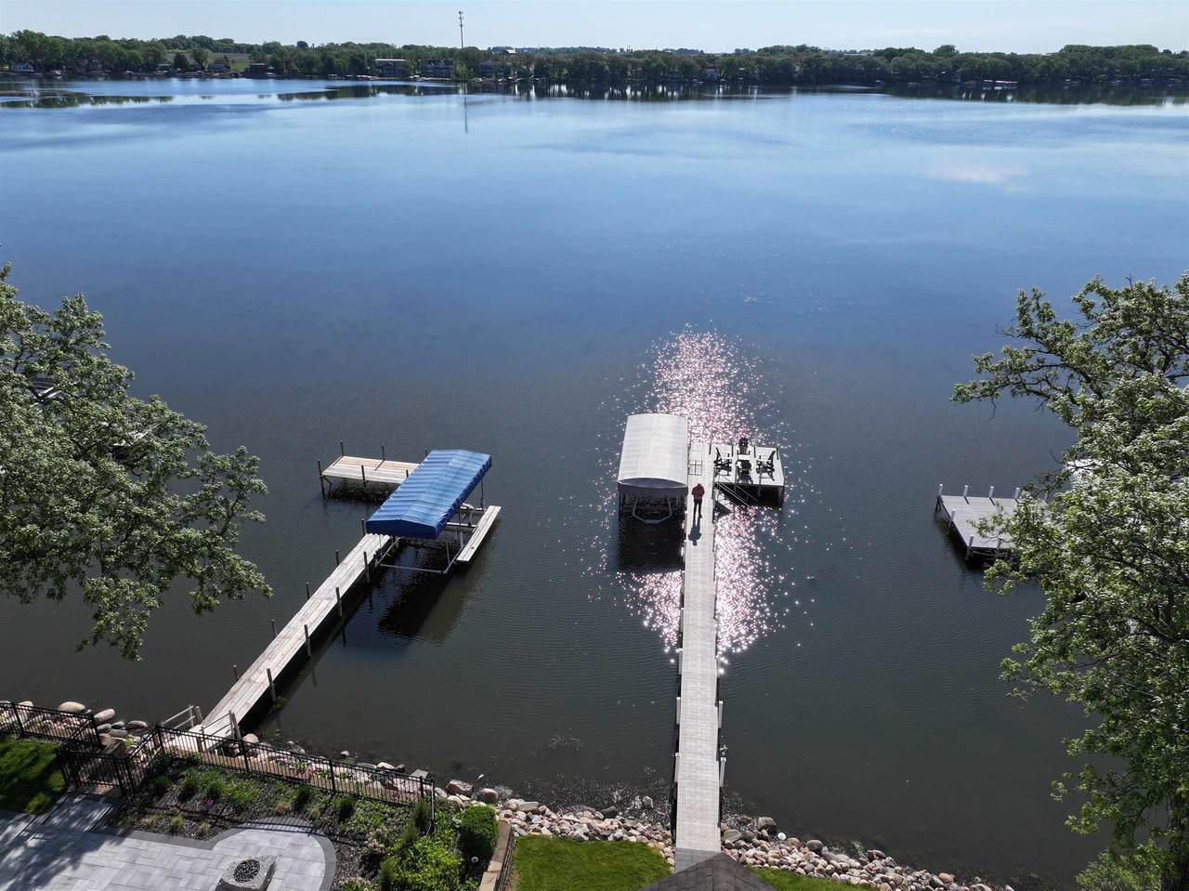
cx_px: 594
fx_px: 824
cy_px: 446
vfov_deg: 56.8
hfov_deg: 71.6
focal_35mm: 24
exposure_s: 1/3200
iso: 130
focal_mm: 12.29
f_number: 2.8
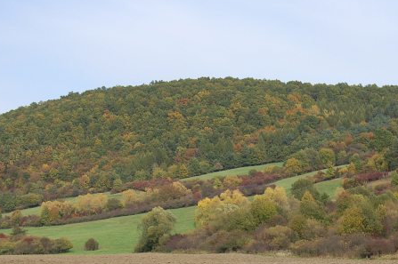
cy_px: 210
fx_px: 1037
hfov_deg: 21.6
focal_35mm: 94
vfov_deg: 14.5
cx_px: 287
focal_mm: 35
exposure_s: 1/250
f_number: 8
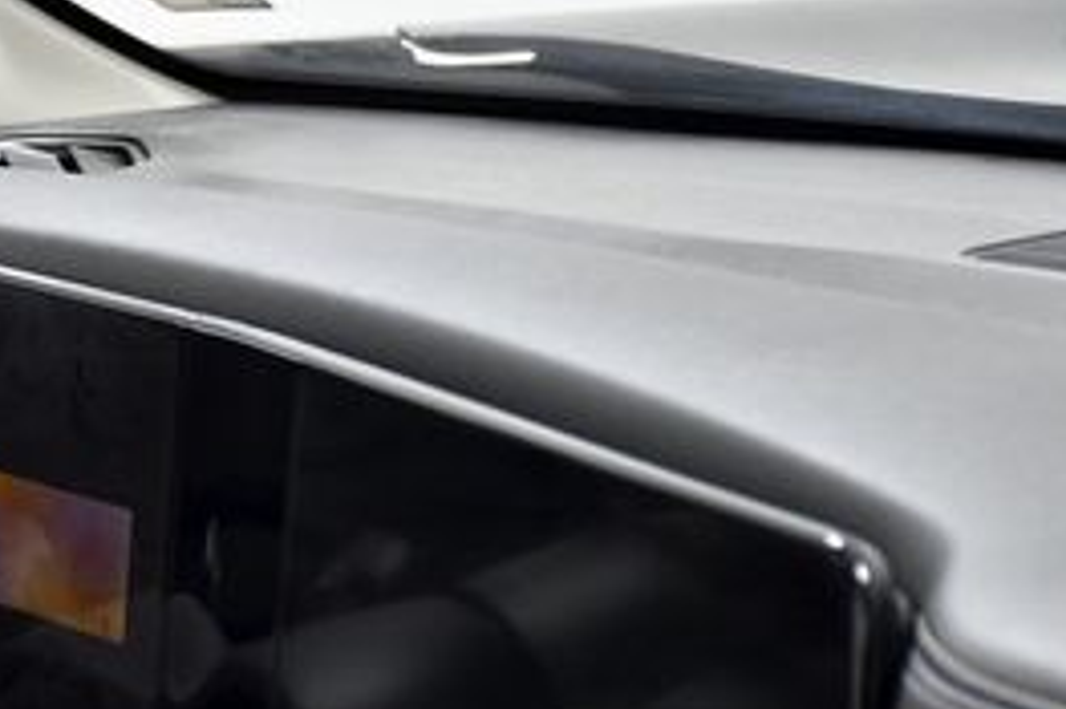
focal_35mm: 190
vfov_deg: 7.2
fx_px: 5622
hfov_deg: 10.7
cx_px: -182
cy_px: 658
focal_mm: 52
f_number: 4.8
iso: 1250
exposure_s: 1/100
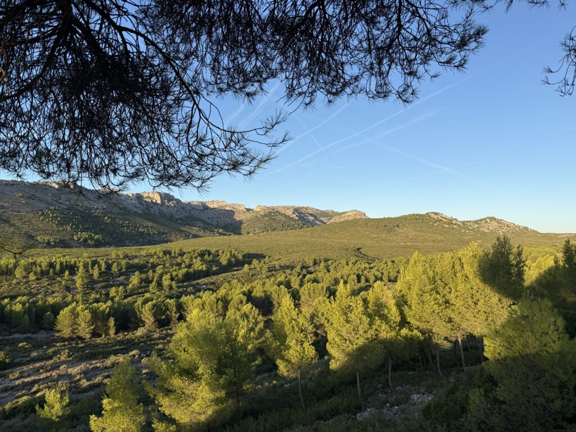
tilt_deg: +3.1
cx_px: 288
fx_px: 399
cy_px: 216
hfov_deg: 71.6
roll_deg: -0.9
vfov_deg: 56.8
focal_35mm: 24
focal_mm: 6.76
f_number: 1.78
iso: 80
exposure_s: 1/1689
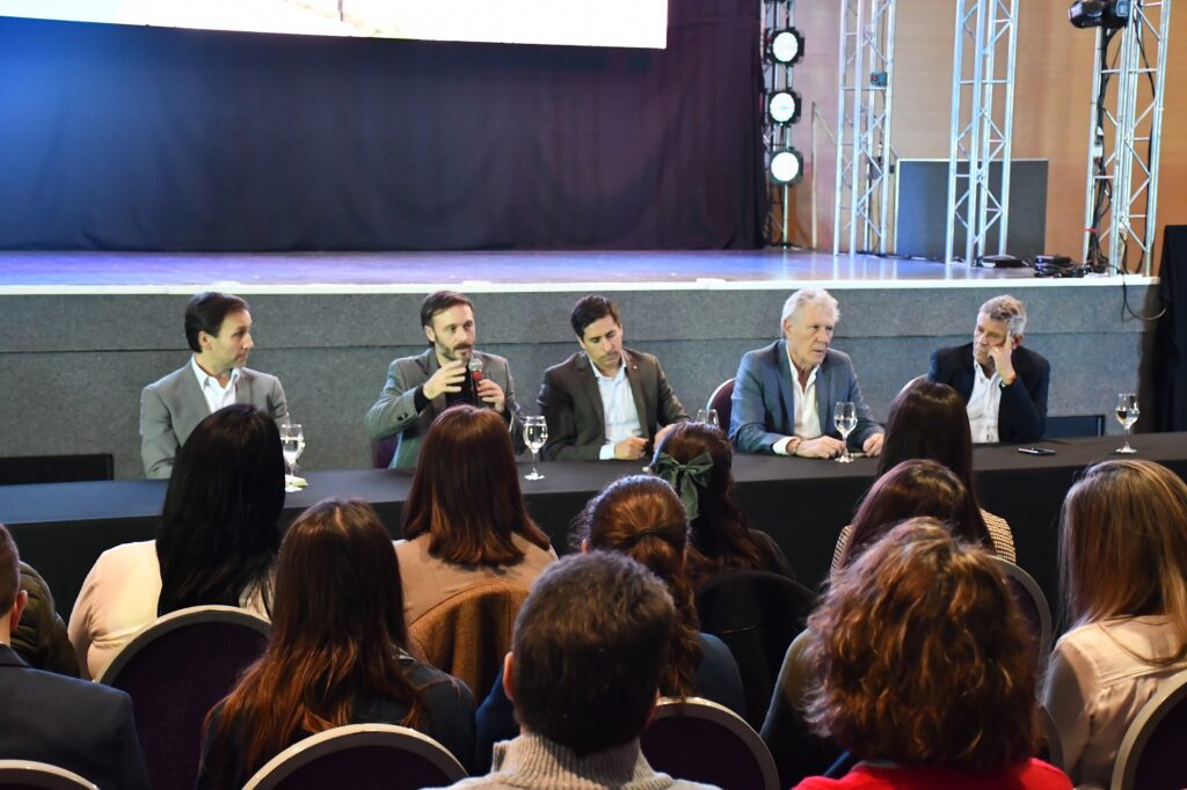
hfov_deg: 30.1
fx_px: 2208
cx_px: 594
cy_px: 395
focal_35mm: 67
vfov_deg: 20.3
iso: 2000
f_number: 5.6
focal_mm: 45
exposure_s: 1/80
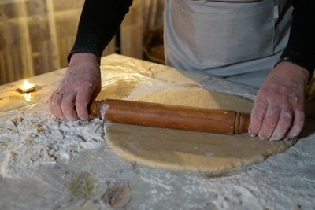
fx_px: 359
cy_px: 105
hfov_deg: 47.4
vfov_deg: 32.7
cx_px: 158
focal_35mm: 41
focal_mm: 41
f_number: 4
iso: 8000
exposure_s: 1/160
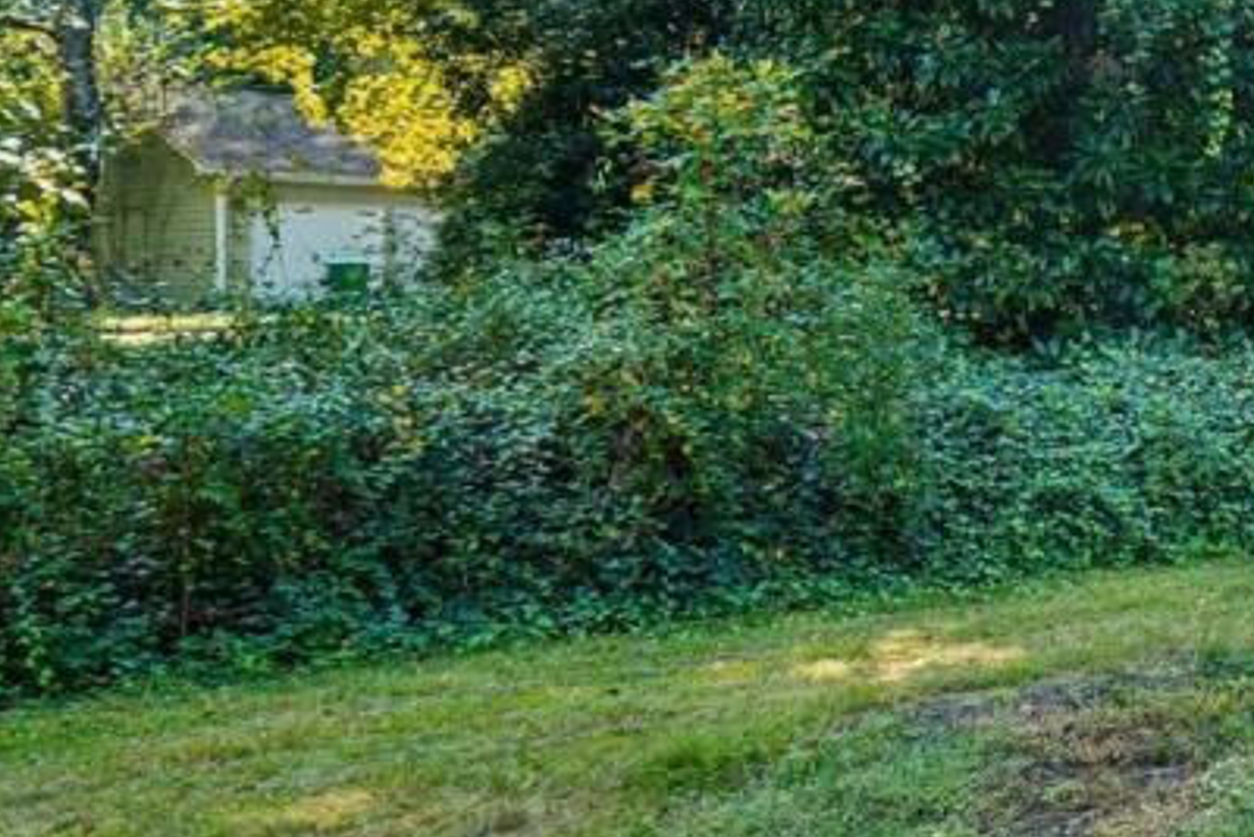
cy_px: 285
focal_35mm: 57
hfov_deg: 27.1
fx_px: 1986
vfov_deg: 23.7
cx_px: 1771
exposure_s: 1/50
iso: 400
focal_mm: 19
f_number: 8
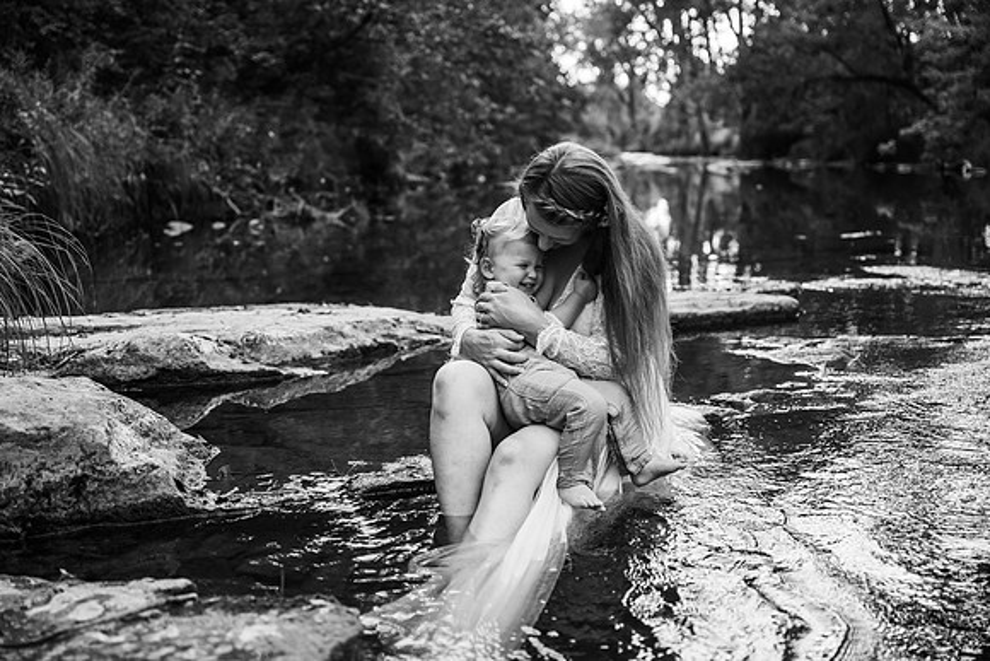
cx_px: 495
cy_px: 330
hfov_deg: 45.4
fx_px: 1183
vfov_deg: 31.2
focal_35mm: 43
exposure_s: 1/1600
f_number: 2.8
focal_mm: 43
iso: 500
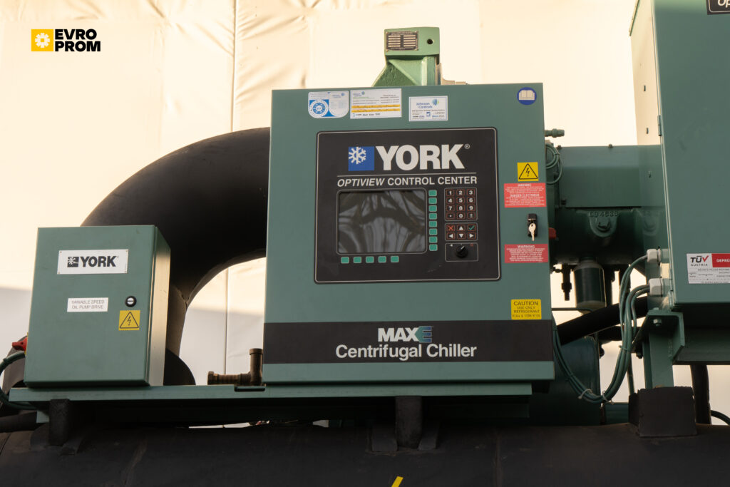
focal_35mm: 67
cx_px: 365
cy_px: 244
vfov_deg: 20.3
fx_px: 1359
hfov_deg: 30.1
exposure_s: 1/80
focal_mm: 67
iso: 200
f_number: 13
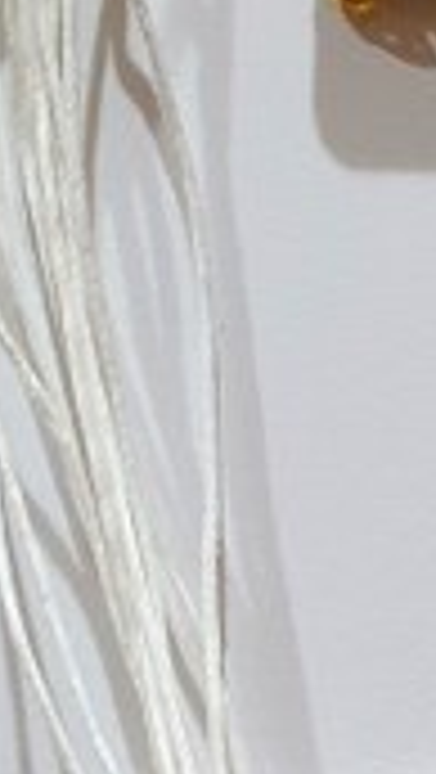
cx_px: 665
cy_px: 842
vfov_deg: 20.6
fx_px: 2031
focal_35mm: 99
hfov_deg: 11.7
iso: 320
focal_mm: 4.32
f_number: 2.4
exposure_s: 1/50
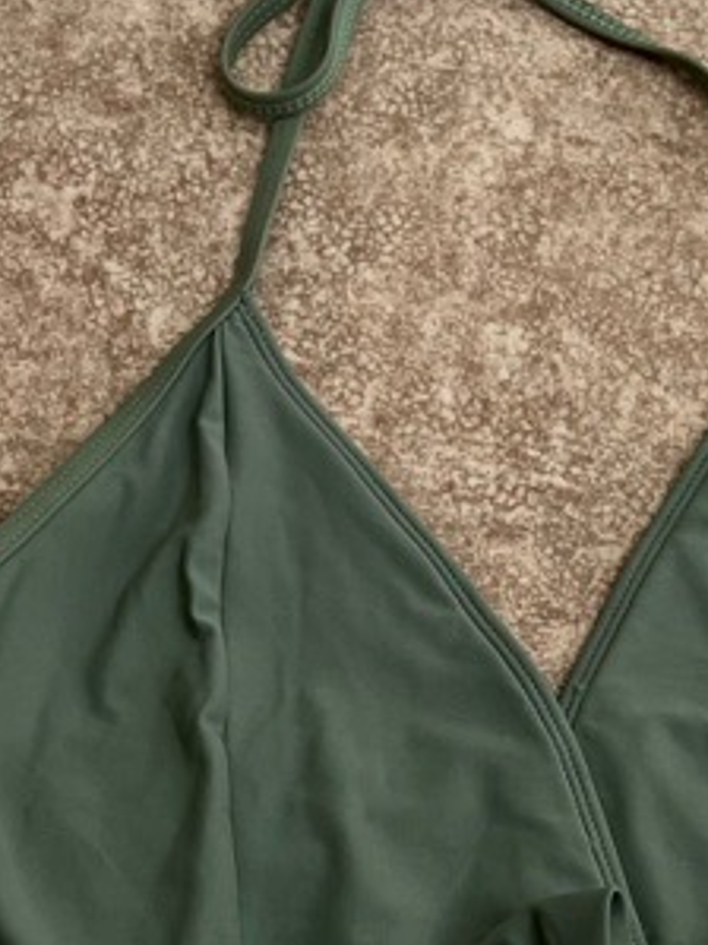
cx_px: 392
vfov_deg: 21.0
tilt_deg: -70.2
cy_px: 1135
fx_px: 2374
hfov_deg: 17.0
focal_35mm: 87
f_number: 1.5
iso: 250
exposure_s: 1/50
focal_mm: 5.7
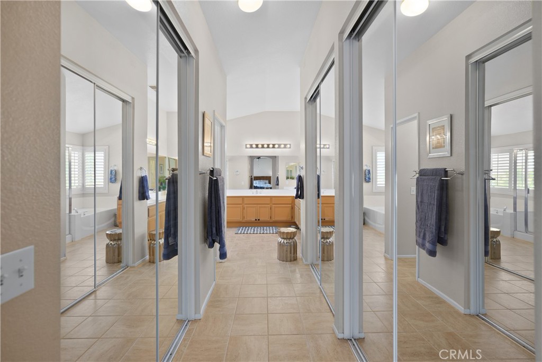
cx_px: 271
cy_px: 181
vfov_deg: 73.8
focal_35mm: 16
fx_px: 241
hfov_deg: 96.7
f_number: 4
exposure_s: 1/15
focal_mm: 16
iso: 400
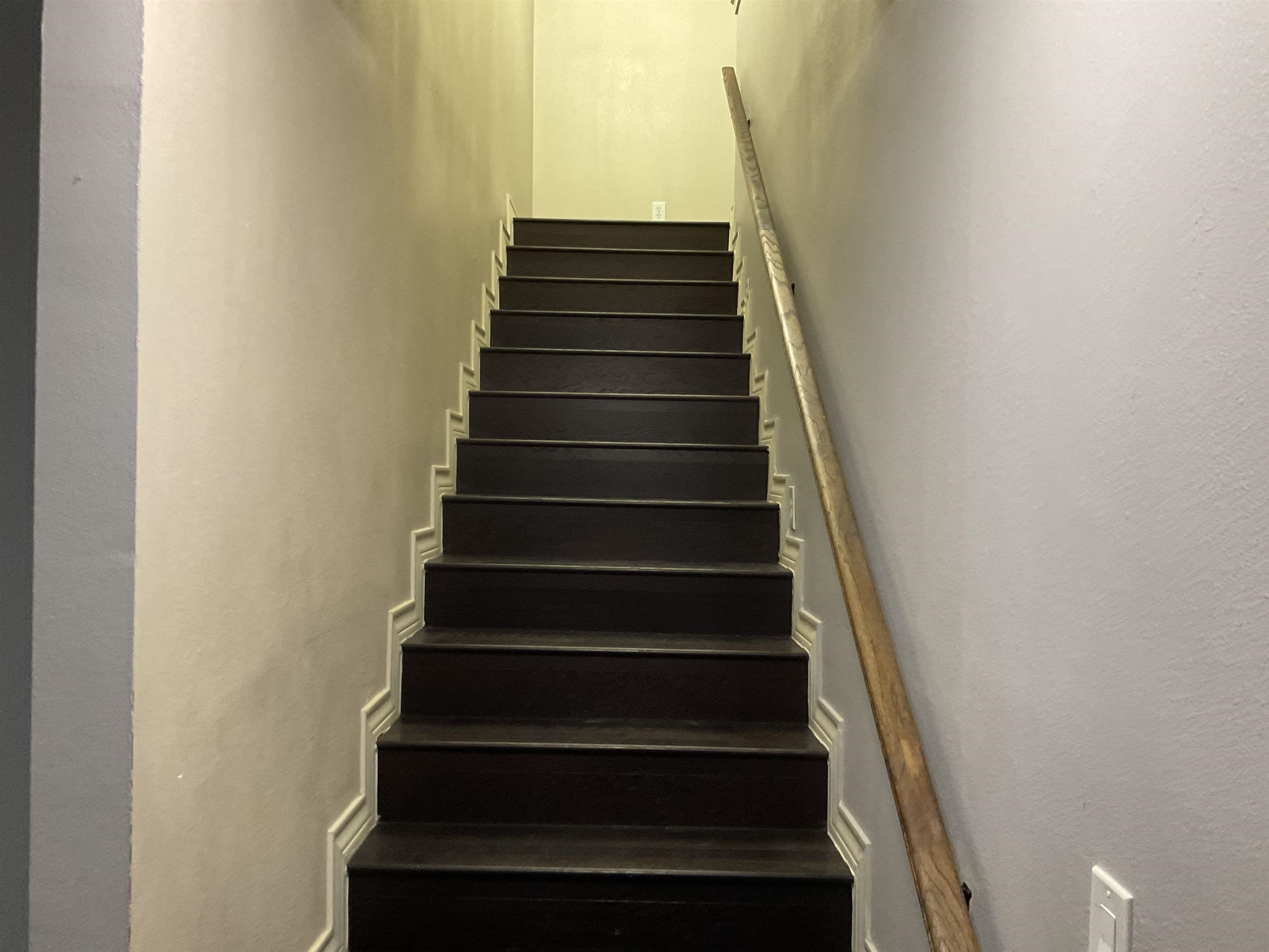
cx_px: 634
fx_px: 1063
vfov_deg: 48.2
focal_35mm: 29
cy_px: 476
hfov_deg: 61.7
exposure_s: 1/60
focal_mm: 3
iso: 200
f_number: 1.8
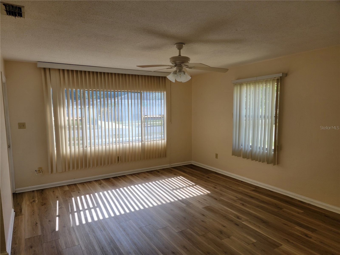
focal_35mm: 24
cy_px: 128
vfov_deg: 56.8
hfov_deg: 71.6
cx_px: 170
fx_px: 236
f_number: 1.8
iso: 32
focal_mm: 6.7
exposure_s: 1/120
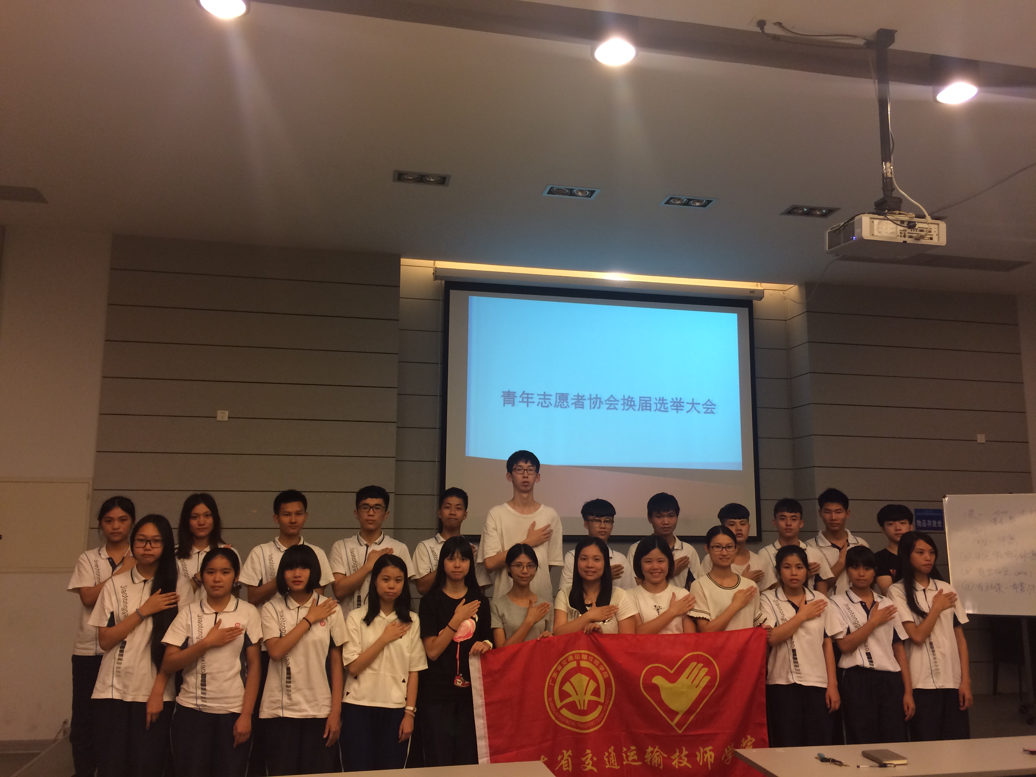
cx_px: 518
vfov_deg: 48.2
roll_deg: +0.1
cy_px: 388
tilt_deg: +9.0
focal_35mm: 29
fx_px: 868
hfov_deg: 61.7
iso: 100
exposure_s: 1/33
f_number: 2.2
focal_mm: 4.15
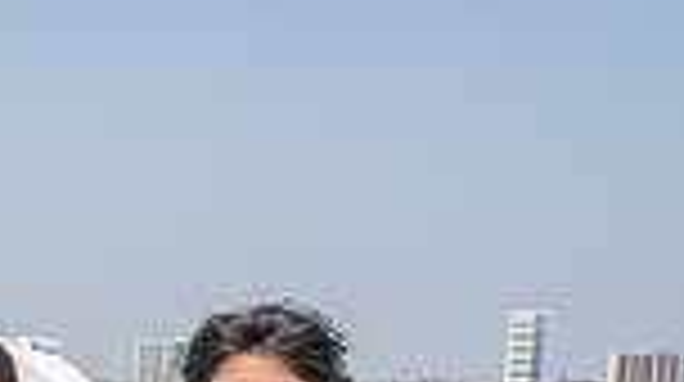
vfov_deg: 8.7
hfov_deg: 13.7
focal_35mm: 130
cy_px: 806
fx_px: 2354
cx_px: -745
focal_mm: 28
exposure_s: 1/200
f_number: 11
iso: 200
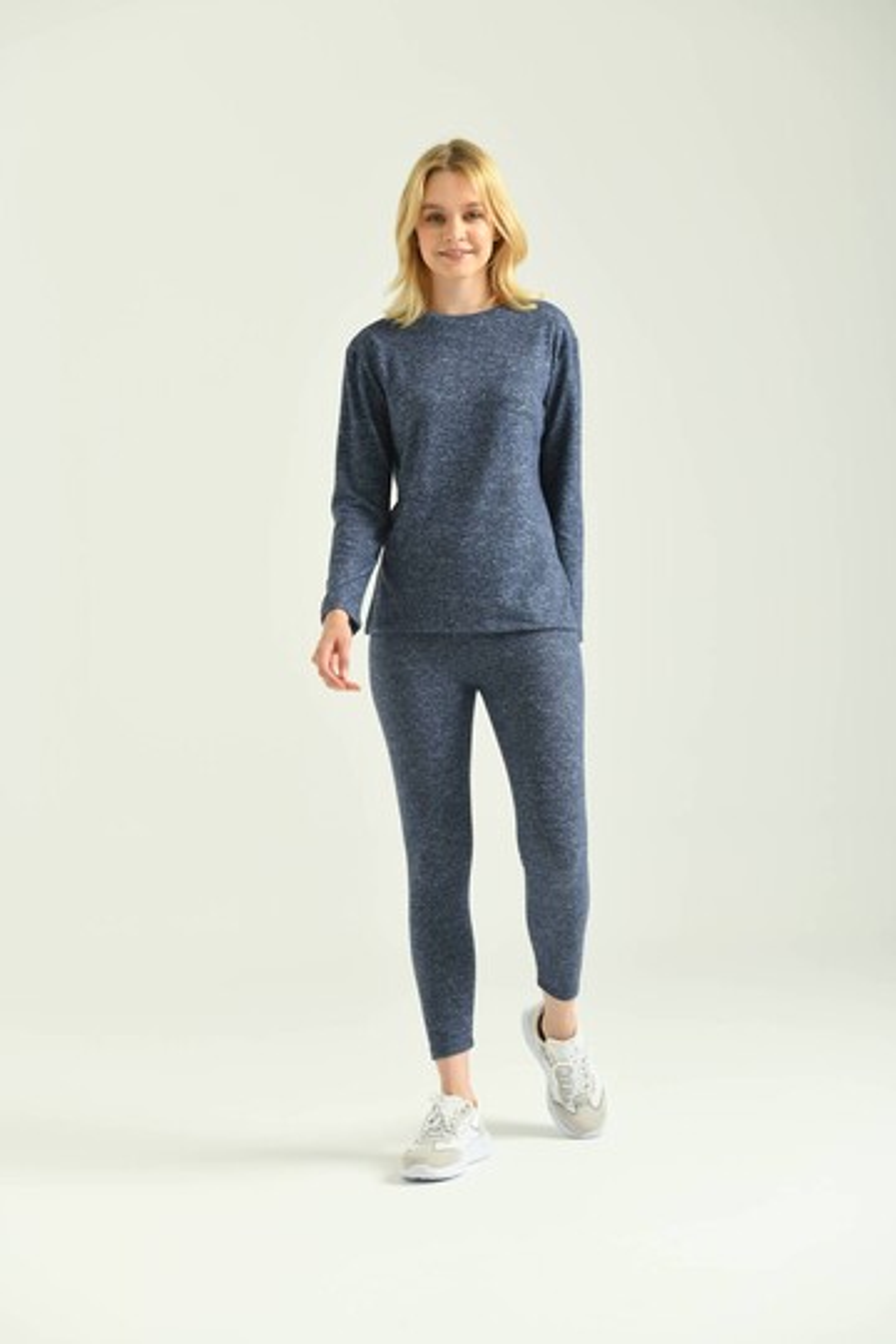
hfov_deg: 16.7
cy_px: 672
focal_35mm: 82
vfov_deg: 24.8
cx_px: 448
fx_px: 3061
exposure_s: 1/160
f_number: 5.6
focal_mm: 82
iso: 125
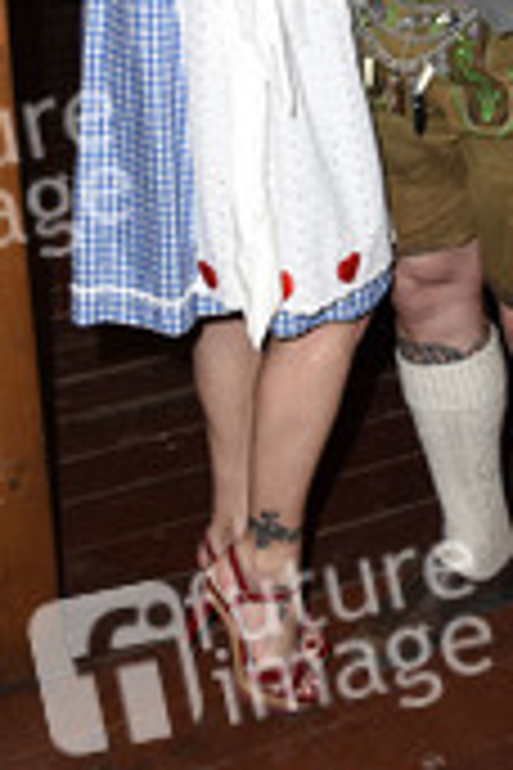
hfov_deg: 19.3
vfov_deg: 27.0
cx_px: 392
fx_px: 1496
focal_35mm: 70
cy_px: -27
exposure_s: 1/160
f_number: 4.5
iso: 800
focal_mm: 20
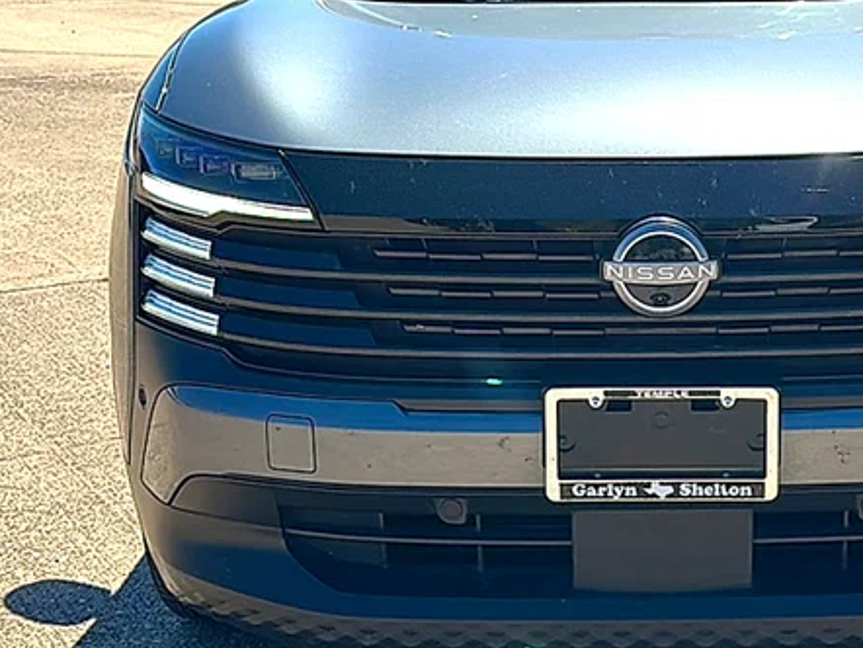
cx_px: 664
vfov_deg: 25.6
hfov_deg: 33.0
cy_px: 239
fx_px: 1422
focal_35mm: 57
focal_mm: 6.86
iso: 80
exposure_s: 1/5051
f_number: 1.78
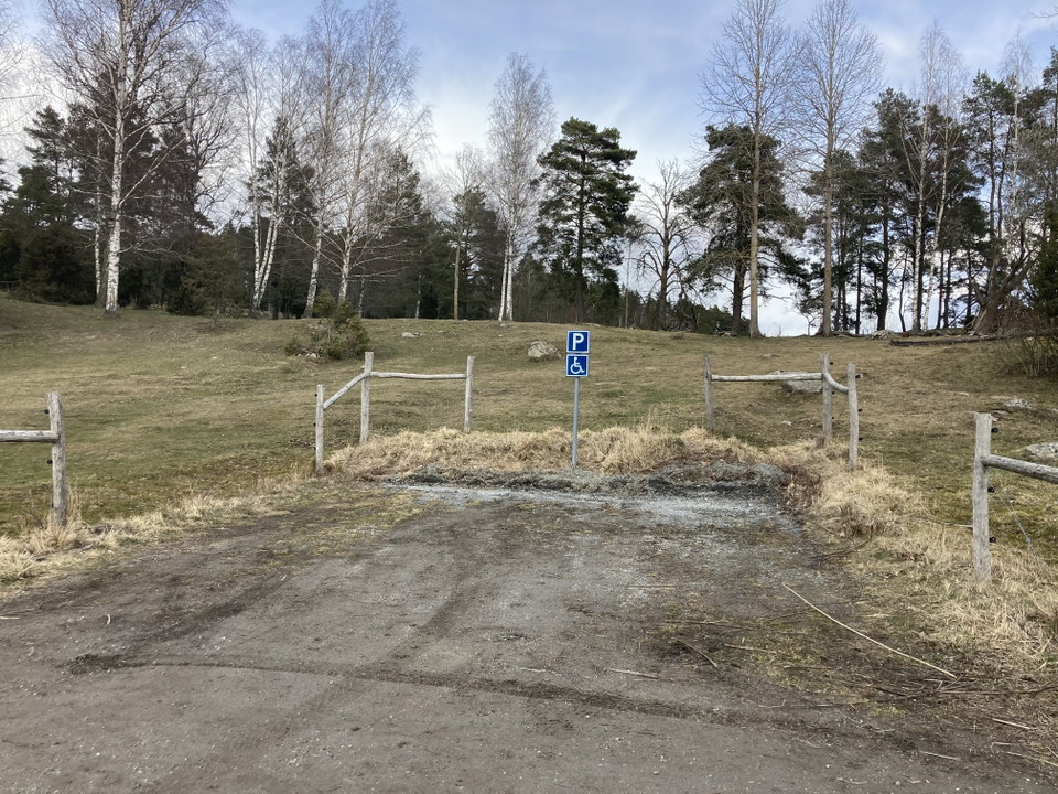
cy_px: 397
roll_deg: -1.8
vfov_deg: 49.7
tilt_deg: +1.0
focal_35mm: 28
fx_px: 856
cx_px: 529
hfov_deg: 63.4
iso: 20
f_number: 1.8
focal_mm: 3.99
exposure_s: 1/666
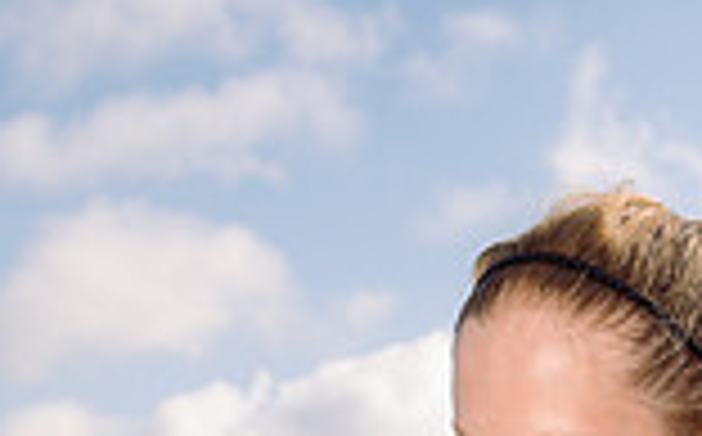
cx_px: 482
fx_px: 2808
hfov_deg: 14.2
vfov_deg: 8.3
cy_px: 989
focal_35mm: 147
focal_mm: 50
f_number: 7.1
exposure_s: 1/250
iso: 64
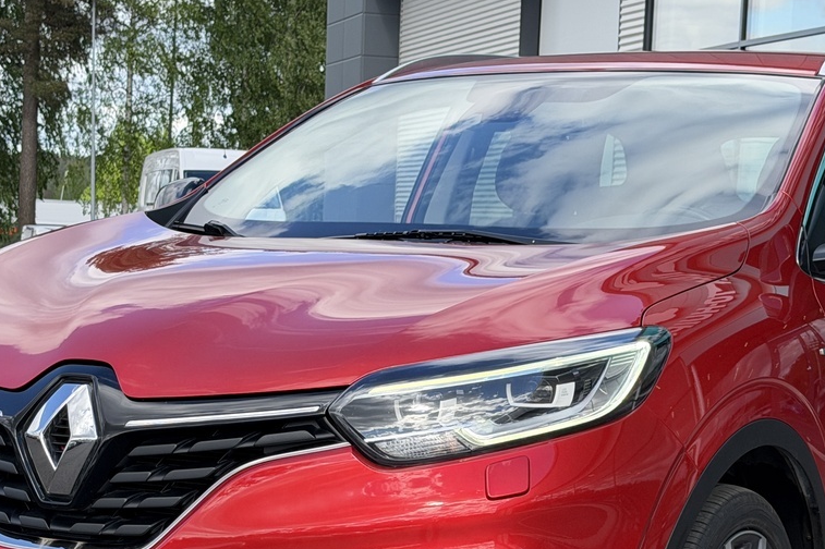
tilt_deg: -7.2
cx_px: 458
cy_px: 462
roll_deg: -2.7
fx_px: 2176
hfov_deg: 21.5
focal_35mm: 95
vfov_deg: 14.3
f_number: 1.78
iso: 64
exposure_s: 1/1070
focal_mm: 6.76
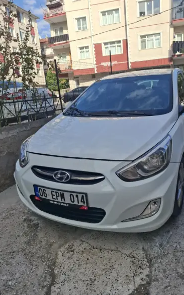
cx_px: 108
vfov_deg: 72.5
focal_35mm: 25
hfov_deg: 49.1
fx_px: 200
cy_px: 147
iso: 50
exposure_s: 1/1880
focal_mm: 5.54
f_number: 1.8
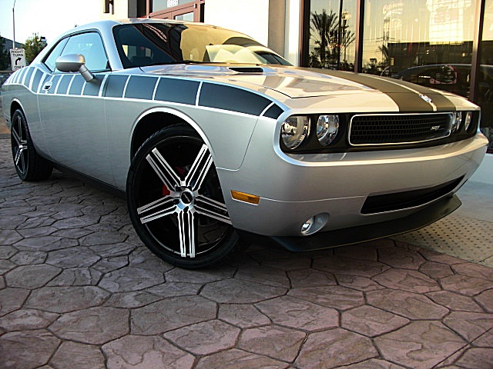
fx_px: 513
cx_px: 246
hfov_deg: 51.4
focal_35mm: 36
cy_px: 184
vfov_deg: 39.7
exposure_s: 1/100
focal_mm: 6.3
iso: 50
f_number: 2.8
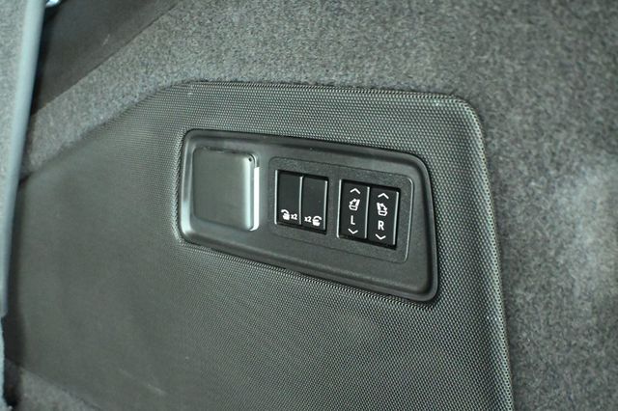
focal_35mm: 32
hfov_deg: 58.4
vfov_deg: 40.8
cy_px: 206
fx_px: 553
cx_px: 309
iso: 12800
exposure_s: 1/4
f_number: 4
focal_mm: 21.5
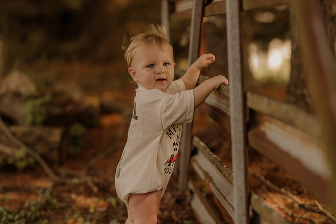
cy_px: 112
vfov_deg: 16.1
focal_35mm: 85
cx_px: 168
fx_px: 793
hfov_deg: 23.9
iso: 250
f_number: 2
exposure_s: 1/1000
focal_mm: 85
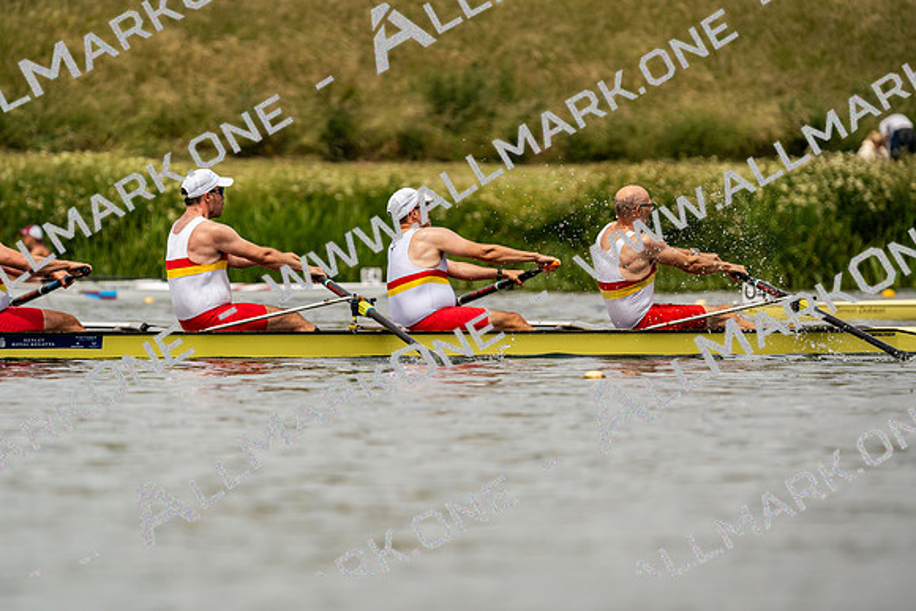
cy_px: 306
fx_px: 10180
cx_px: 458
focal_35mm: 400
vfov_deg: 3.4
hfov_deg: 5.2
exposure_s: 1/2000
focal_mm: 400
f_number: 6.3
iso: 160
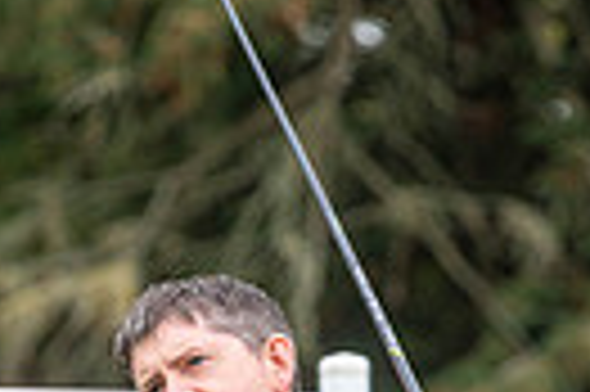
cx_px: 207
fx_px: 16909
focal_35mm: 1033
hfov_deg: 2.0
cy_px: 834
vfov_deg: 1.3
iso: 640
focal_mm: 300
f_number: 6.3
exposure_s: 1/800
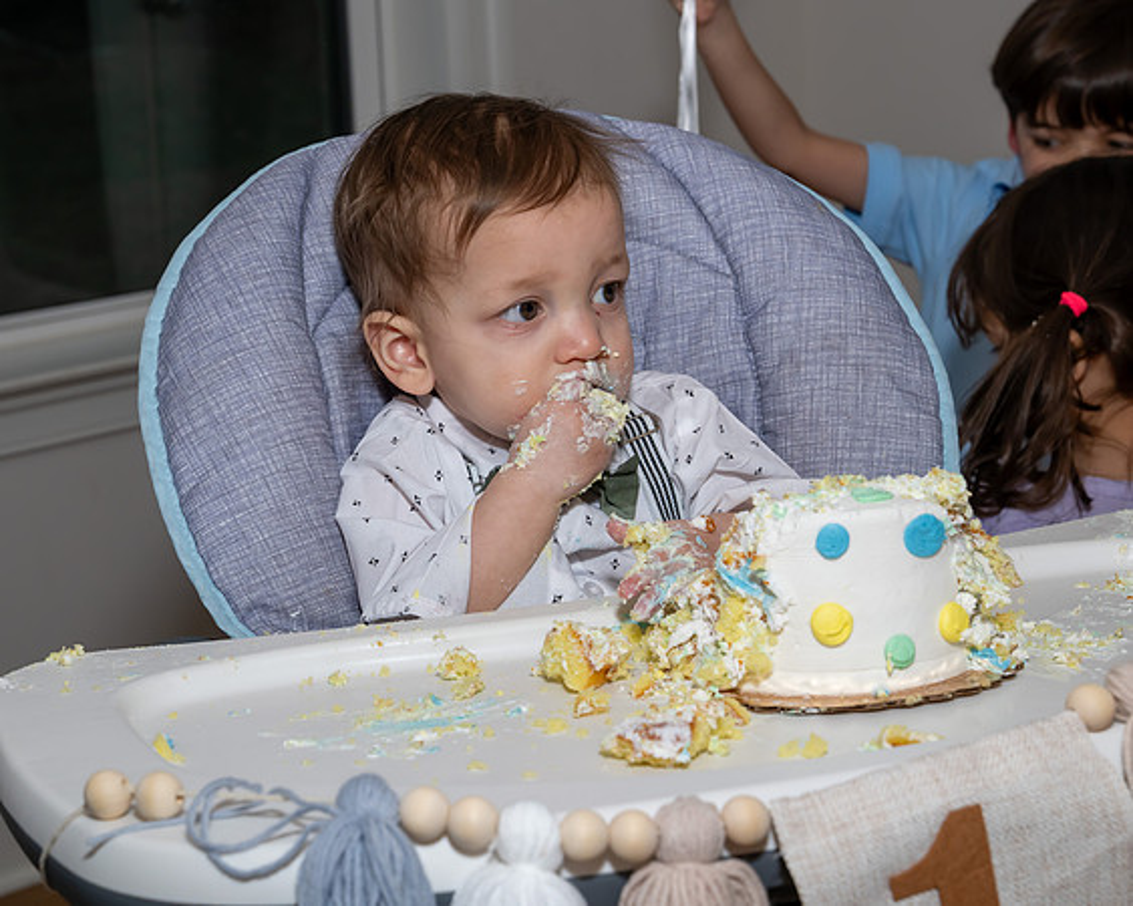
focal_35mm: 66
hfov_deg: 28.6
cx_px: 478
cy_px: 403
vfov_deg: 23.1
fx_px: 2219
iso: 640
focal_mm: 51
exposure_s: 1/250
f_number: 8
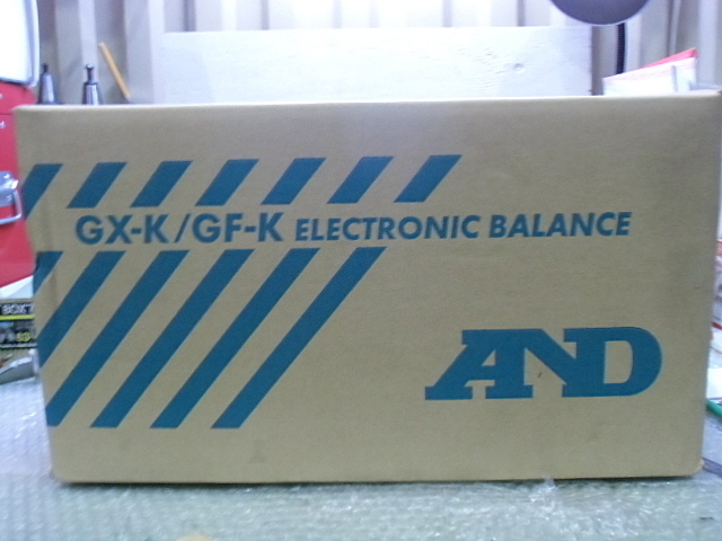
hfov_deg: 55.4
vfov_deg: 42.9
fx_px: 688
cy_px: 270
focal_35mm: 33
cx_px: 361
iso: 800
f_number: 3.7
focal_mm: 5.93
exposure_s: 1/10
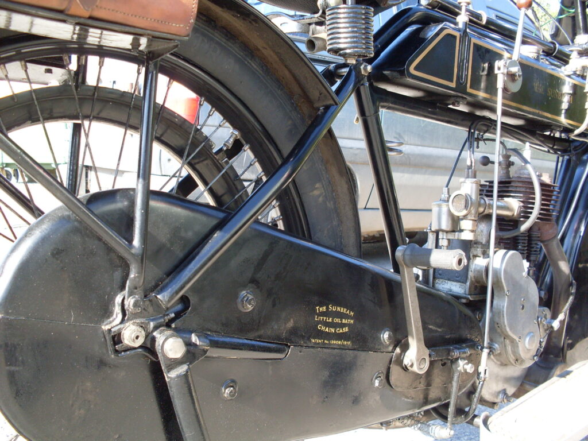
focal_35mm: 38
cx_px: 294
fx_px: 645
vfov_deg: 37.7
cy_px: 220
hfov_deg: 49.0
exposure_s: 1/125
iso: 80
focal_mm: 6.3
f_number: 2.8
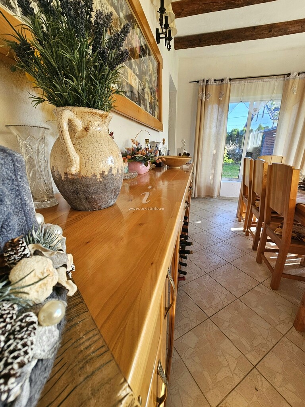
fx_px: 153
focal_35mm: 13
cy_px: 204
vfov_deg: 106.2
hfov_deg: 89.9
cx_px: 152
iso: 50
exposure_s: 1/100
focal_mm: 2.2
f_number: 2.2
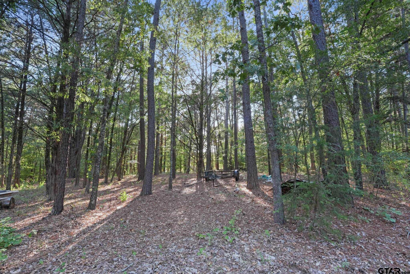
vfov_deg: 77.3
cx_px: 205
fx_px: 171
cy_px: 137
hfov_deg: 100.4
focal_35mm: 15
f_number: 9
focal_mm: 10
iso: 250
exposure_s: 1/8
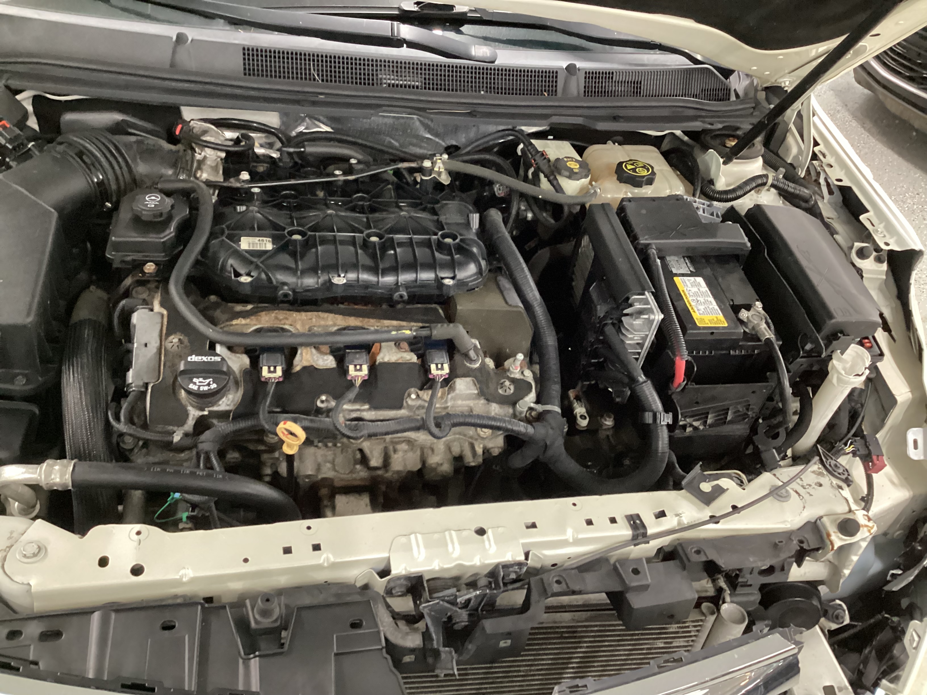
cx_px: 464
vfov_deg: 45.4
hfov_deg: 58.4
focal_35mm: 31
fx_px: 830
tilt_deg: -40.4
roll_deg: -11.7
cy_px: 348
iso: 640
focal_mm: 3.3
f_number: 2.4
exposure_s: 1/25
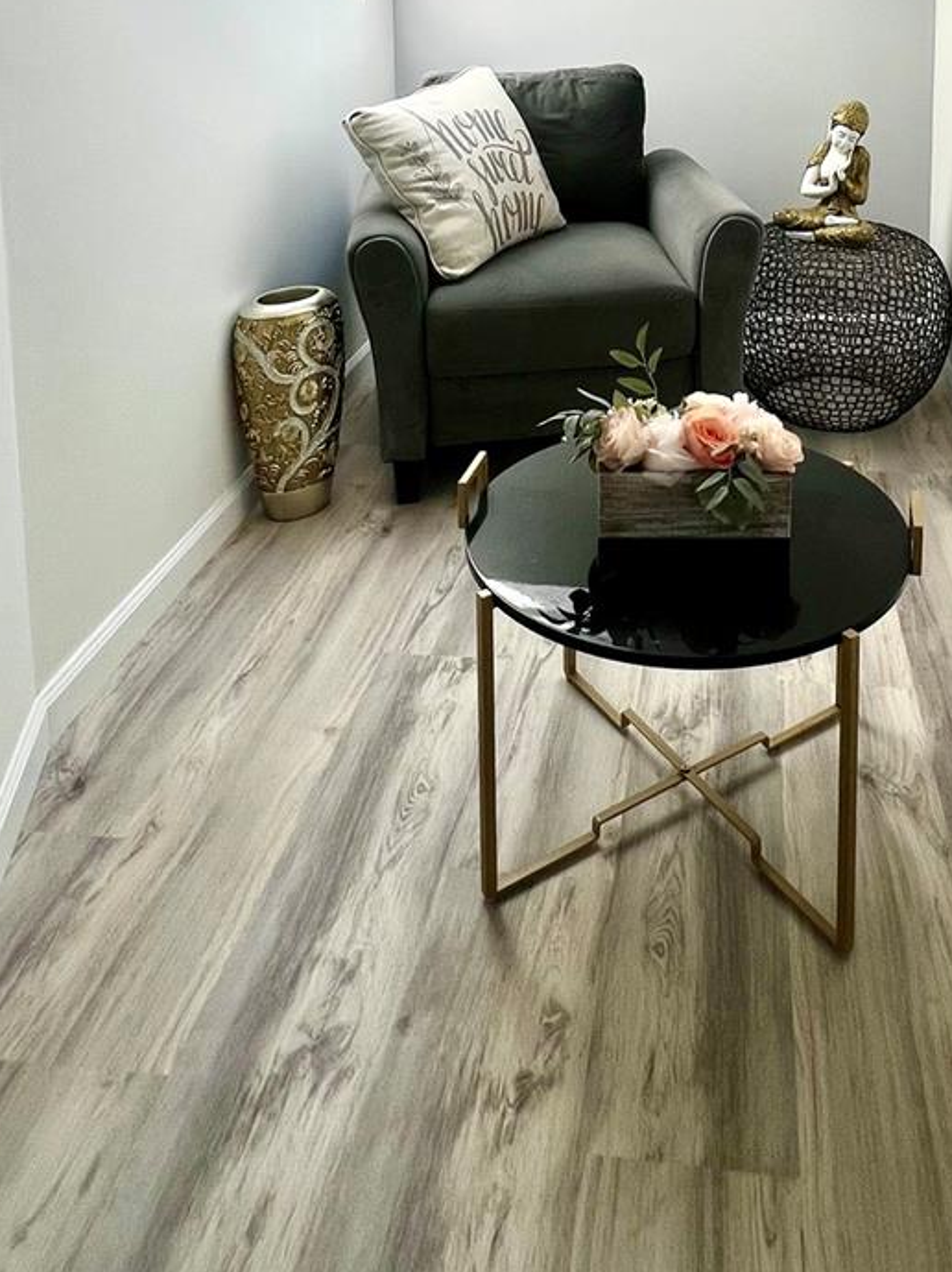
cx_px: 620
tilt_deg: -6.2
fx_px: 1064
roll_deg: +0.6
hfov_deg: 47.5
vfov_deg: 52.1
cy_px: 65
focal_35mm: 29
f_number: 1.8
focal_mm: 1.57
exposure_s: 1/369
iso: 32
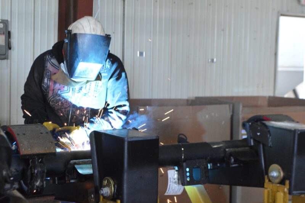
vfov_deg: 18.2
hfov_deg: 27.0
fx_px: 635
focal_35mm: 75
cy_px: 102
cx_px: 152
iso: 3200
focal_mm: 50
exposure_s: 1/50
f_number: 5.6
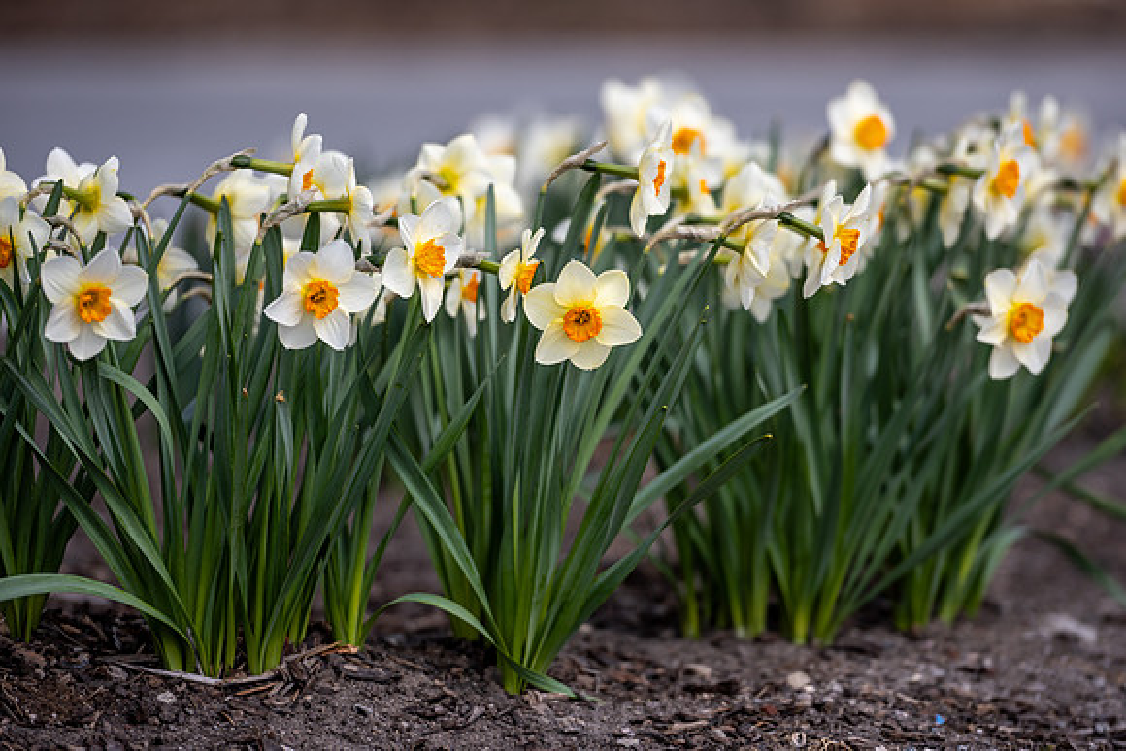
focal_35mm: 216
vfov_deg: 6.4
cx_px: 608
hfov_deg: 9.5
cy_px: 367
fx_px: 6759
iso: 50
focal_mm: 200
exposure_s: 1/1250
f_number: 2.8
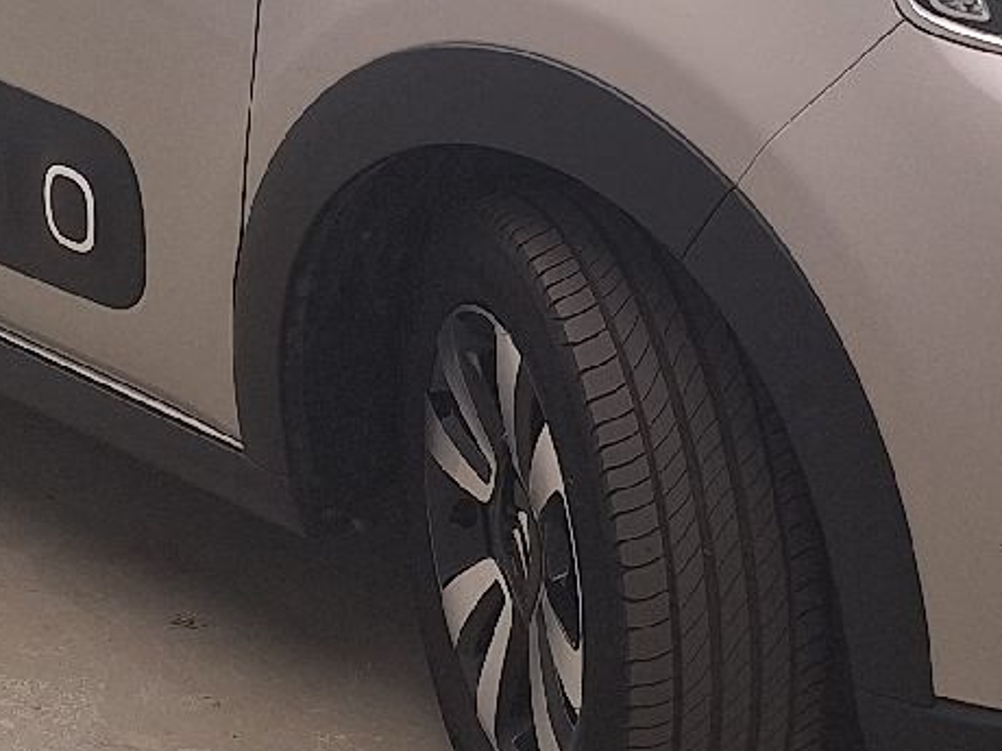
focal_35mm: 96
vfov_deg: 15.2
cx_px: 651
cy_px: 35
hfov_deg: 20.4
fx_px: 2779
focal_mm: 5.54
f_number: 1.8
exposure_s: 1/100
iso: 40
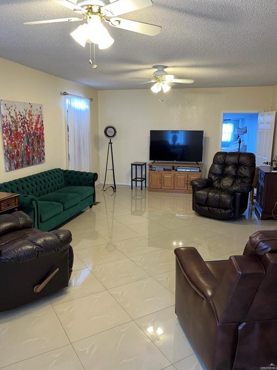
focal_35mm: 27
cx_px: 142
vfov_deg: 65.3
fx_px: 288
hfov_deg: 51.3
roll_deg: -0.2
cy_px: 182
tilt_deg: -10.1
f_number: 1.6
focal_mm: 5.1
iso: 50
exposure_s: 1/24
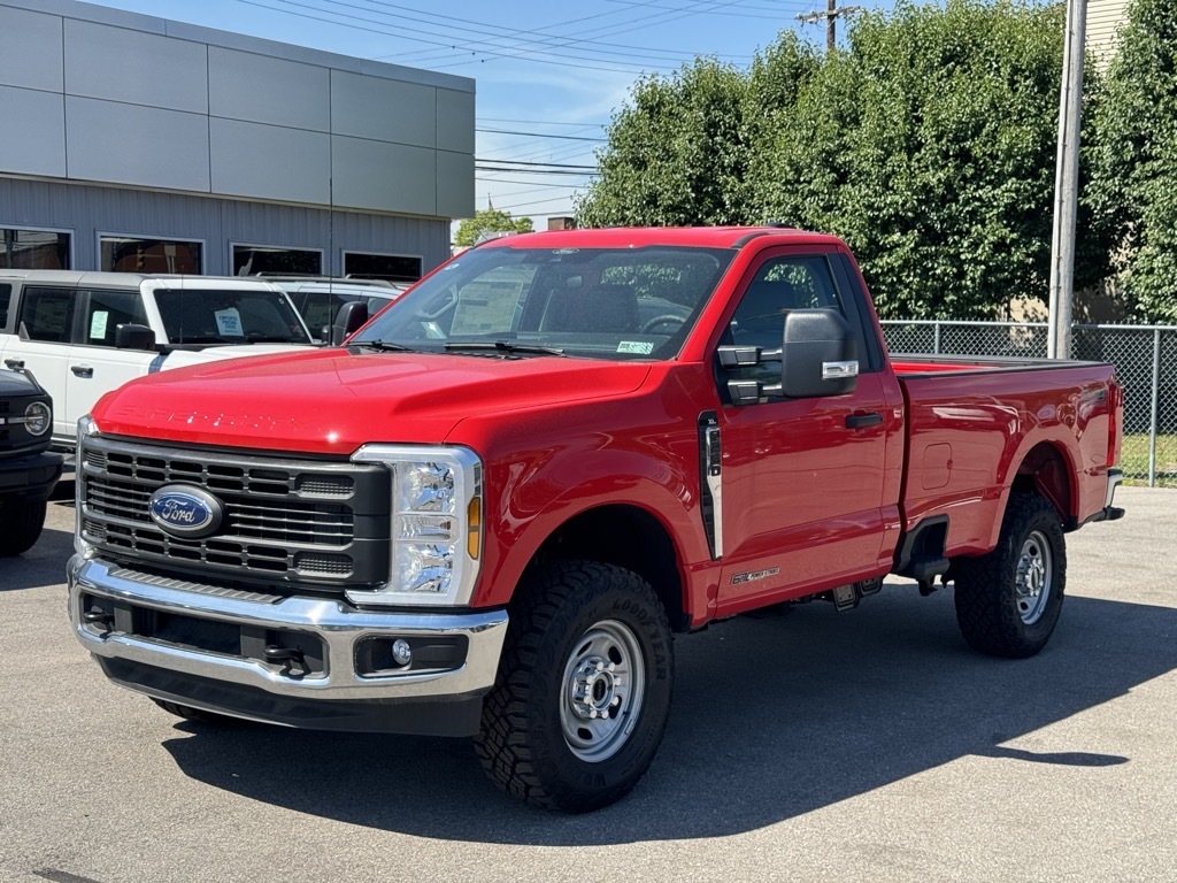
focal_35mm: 48
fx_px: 1632
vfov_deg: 30.3
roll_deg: -0.4
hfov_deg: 39.7
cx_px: 588
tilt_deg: -2.4
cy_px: 442
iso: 64
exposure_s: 1/1724
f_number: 1.78
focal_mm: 6.76
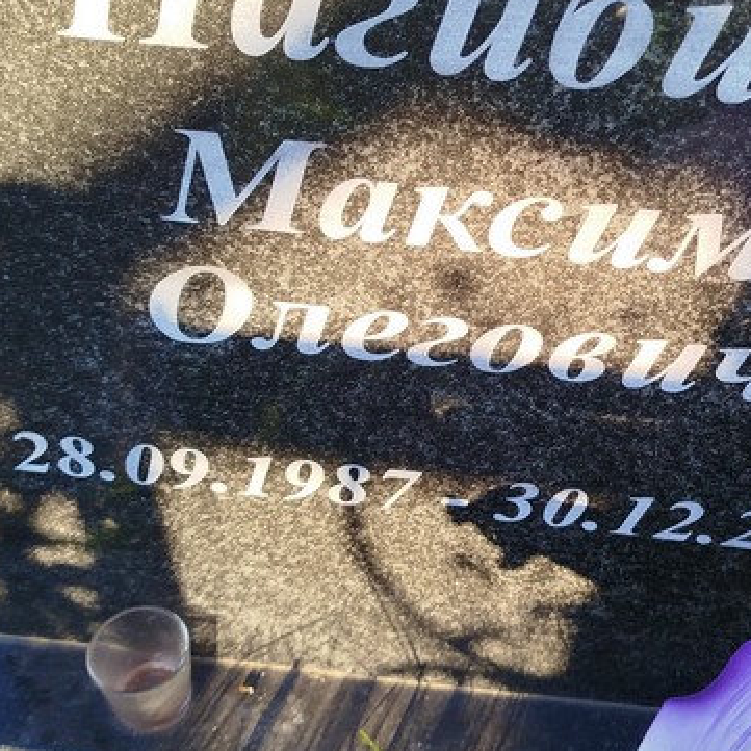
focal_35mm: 47
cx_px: 512
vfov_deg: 36.0
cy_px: 316
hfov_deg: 35.6
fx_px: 1154
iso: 50
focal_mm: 5.31
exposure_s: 1/175
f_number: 1.7
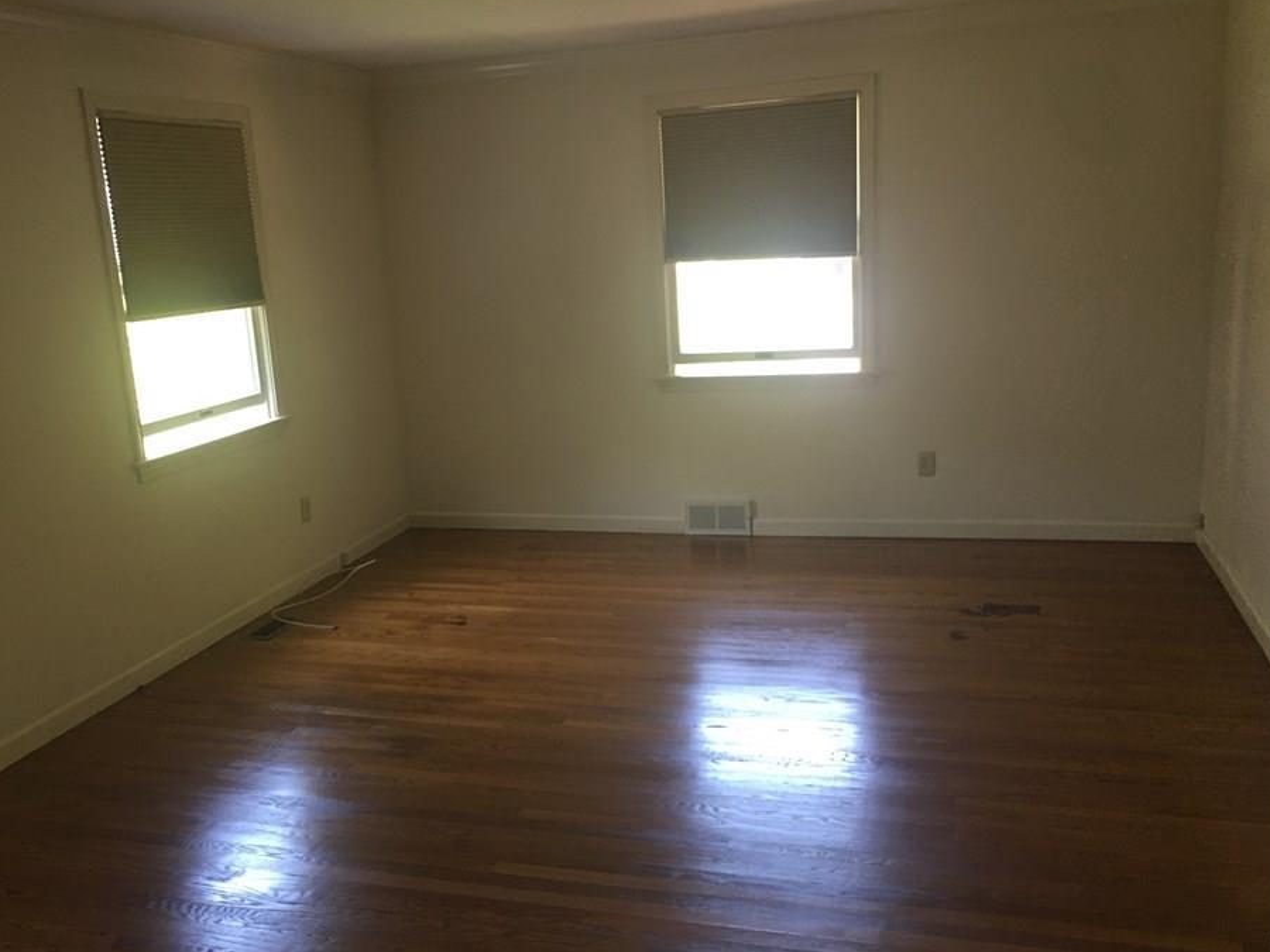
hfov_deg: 55.2
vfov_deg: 42.9
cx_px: 563
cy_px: 525
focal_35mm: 33
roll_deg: +2.9
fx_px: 1211
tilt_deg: -10.8
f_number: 2.2
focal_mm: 4.15
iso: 40
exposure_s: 1/15
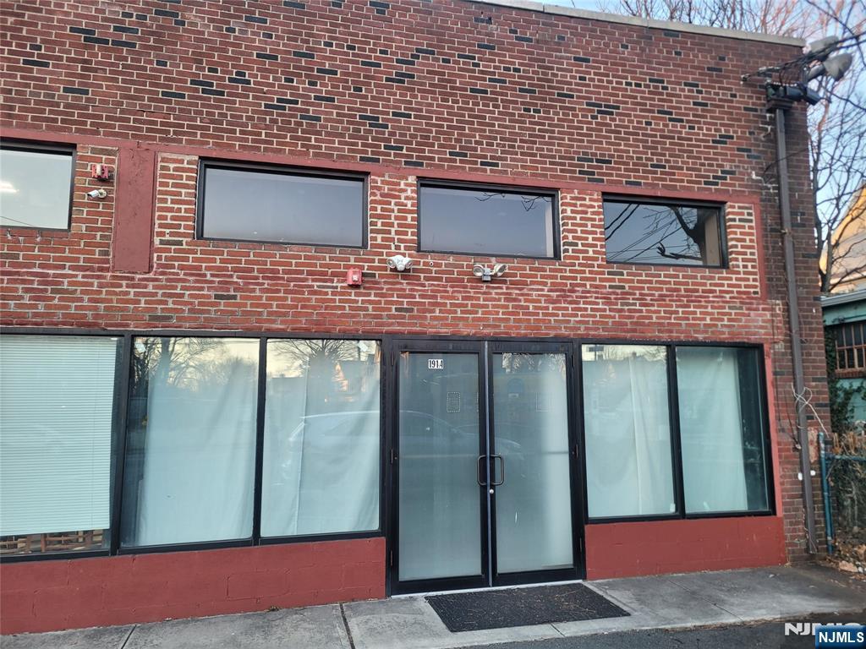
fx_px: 650
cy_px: 324
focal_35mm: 26
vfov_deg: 53.1
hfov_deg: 67.3
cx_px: 433
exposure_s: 1/120
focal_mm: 5.4
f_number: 1.8
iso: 80
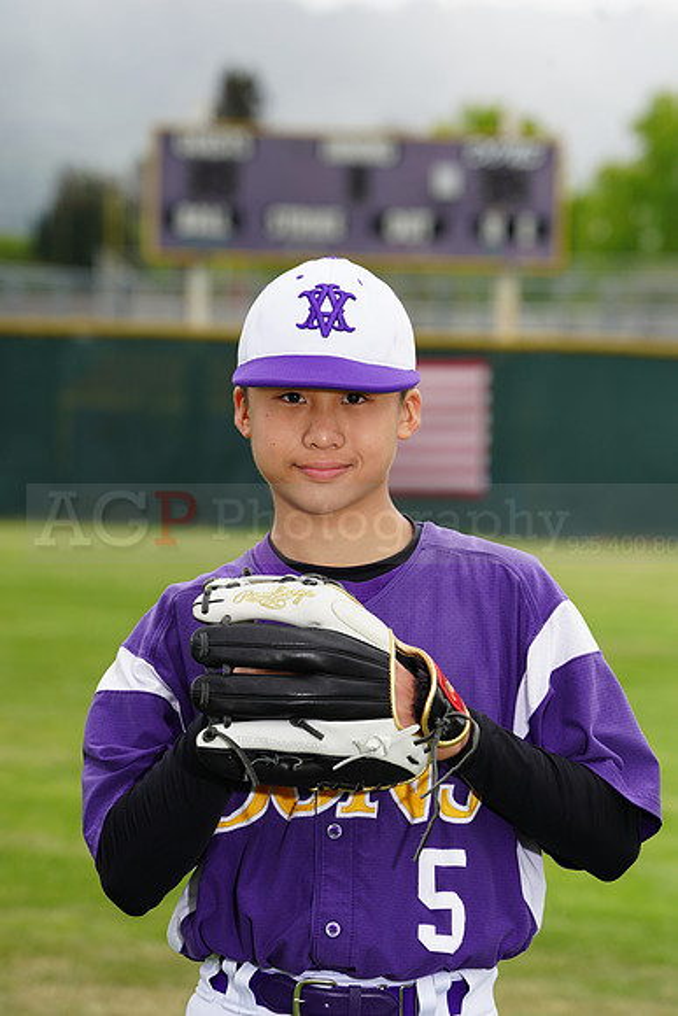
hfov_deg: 6.9
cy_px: 508
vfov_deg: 10.4
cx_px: 339
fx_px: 5590
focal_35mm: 198
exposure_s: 1/250
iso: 200
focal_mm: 198
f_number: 9
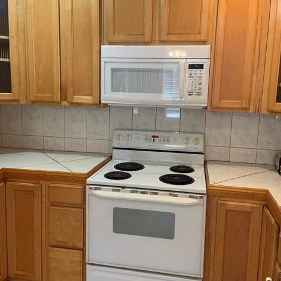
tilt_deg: -5.6
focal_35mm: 31
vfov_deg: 52.5
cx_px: 141
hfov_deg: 52.5
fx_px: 285
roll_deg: -1.4
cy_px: 132
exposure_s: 1/60
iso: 80
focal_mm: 4.25
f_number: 1.8
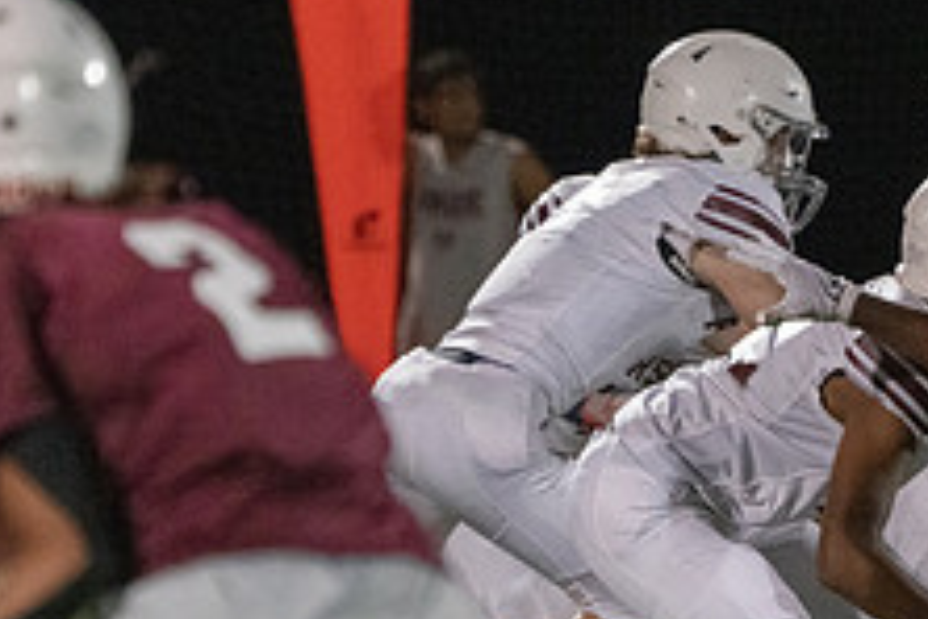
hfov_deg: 2.6
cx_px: 719
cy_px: 445
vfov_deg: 1.8
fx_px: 20182
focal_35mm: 783
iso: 16000
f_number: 5.6
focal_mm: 300
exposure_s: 1/1000
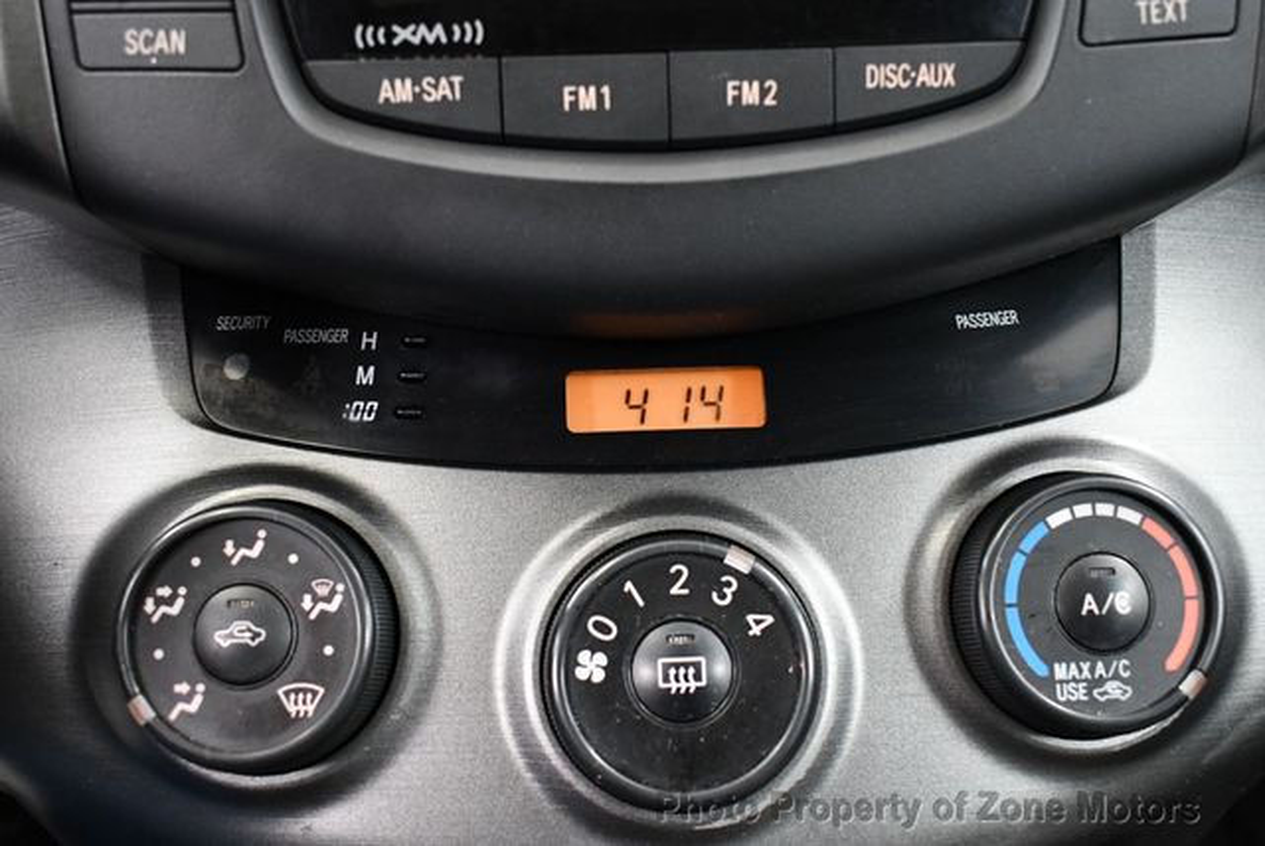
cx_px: 632
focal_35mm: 36
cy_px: 423
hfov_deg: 53.1
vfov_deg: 36.9
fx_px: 1266
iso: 3200
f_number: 3.5
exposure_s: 1/60
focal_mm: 18
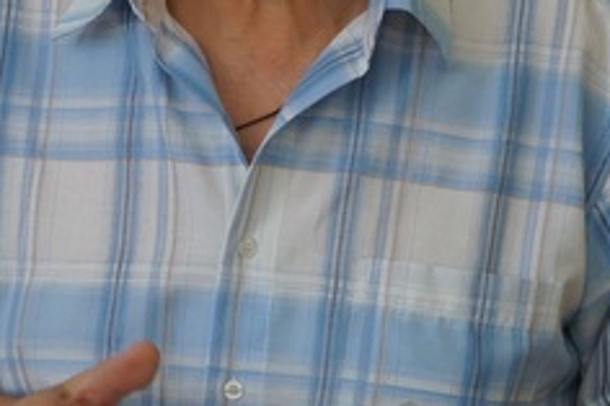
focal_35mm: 430
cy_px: 18
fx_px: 7279
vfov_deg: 3.2
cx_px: 239
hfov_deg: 4.8
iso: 640
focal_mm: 75
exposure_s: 1/160
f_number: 4
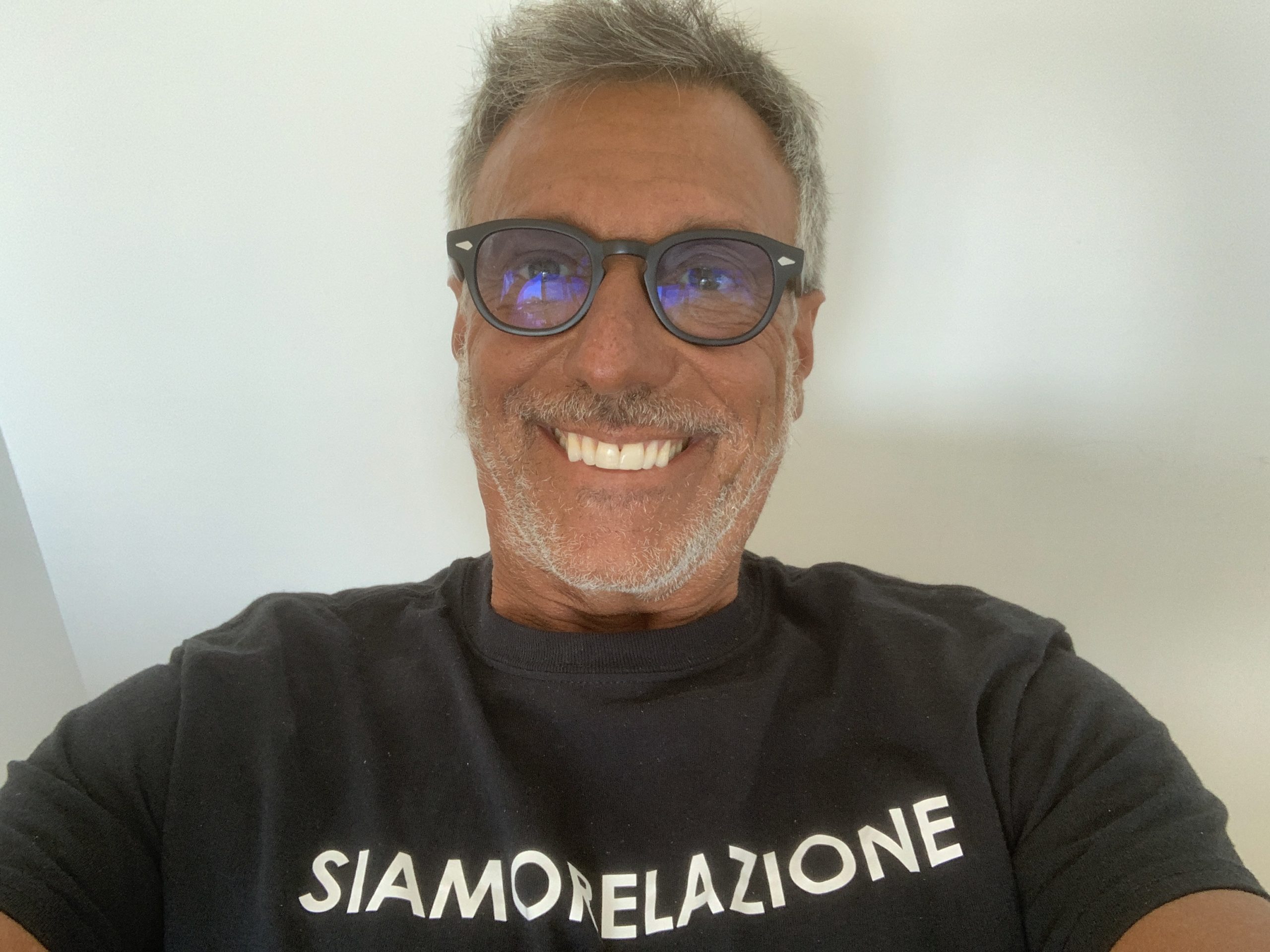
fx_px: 1174
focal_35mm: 32
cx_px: 635
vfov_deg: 44.2
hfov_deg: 56.8
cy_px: 476
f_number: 2.2
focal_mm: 2.87
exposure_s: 1/60
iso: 125
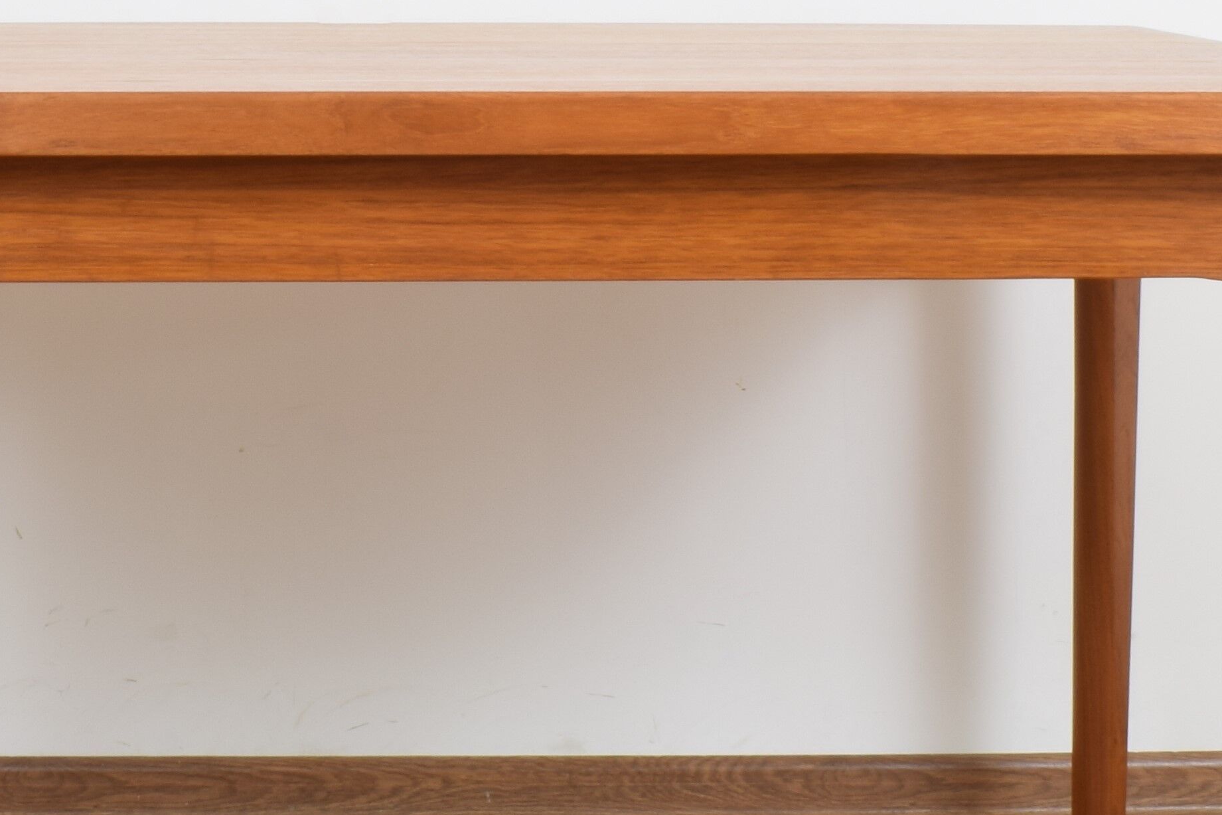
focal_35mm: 88
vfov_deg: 15.5
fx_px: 2987
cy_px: 254
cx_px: 468
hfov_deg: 23.1
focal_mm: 18
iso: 100
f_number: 22
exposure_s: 4
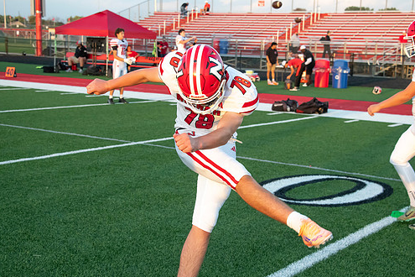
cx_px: 220
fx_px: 784
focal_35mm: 68
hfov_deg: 29.6
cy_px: 121
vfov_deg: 20.0
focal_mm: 58
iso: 2000
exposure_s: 1/1600
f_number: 5.6
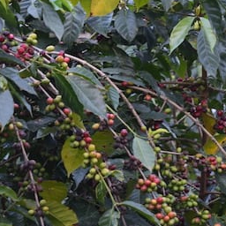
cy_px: 37
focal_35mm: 219
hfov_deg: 7.9
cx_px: -15
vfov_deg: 8.0
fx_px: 1620
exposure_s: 1/60
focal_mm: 55
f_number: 5.6
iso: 500
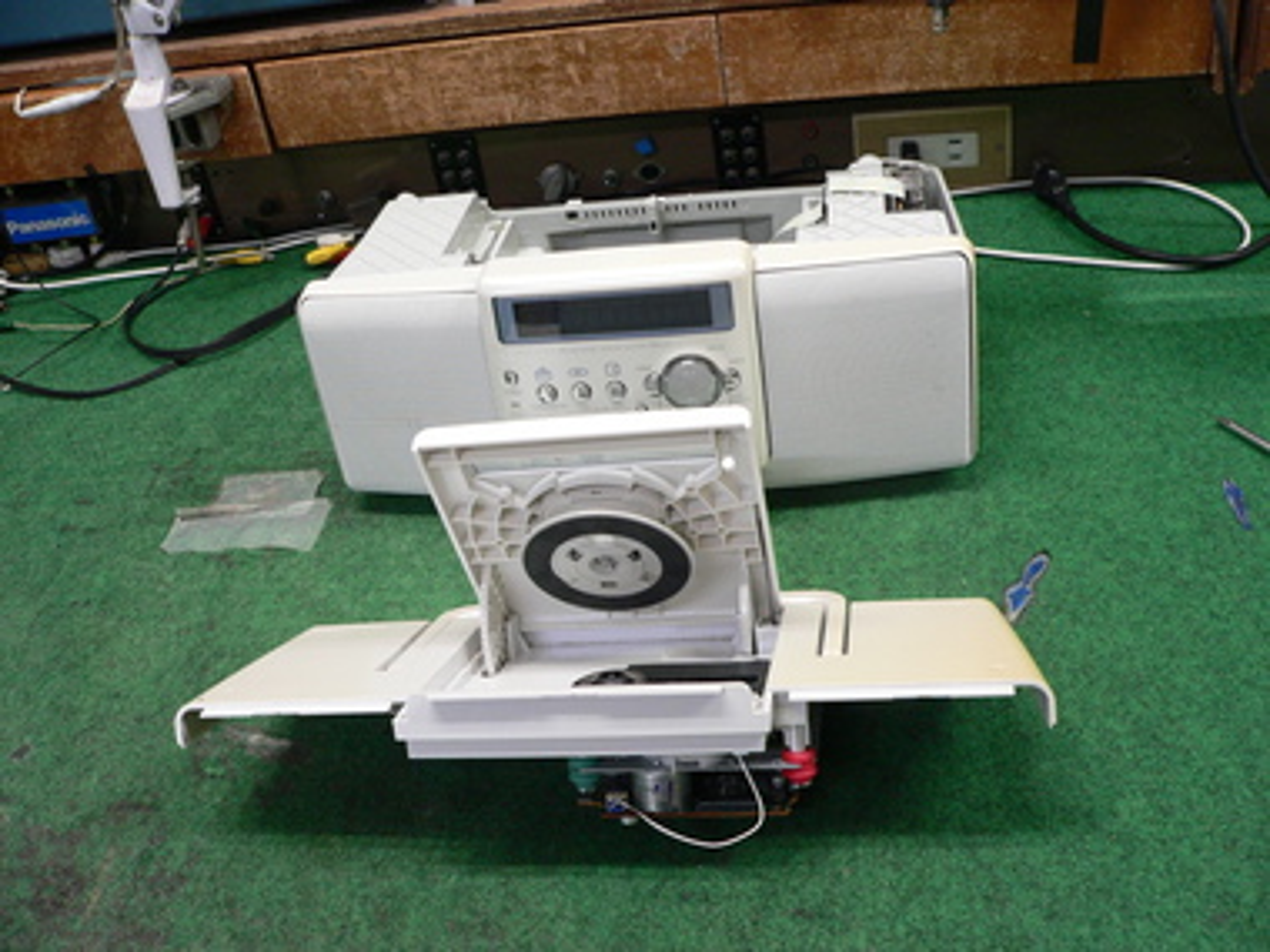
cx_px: 635
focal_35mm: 36
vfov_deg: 39.7
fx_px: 1321
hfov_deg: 51.4
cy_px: 476
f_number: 2.8
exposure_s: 1/25
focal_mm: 6
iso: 200
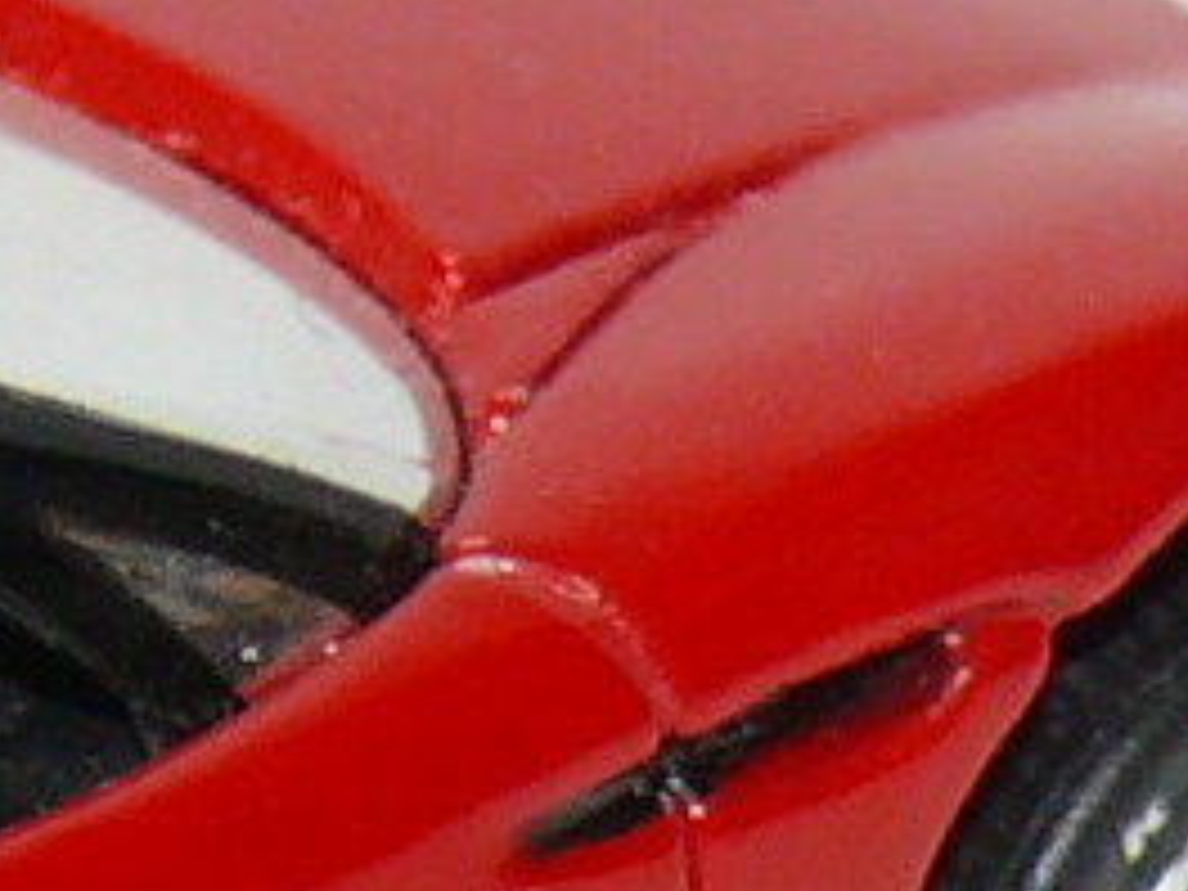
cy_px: 788
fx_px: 22891
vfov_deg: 2.2
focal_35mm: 667
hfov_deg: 3.0
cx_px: -837
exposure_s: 1/30
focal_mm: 14
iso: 100
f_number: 4
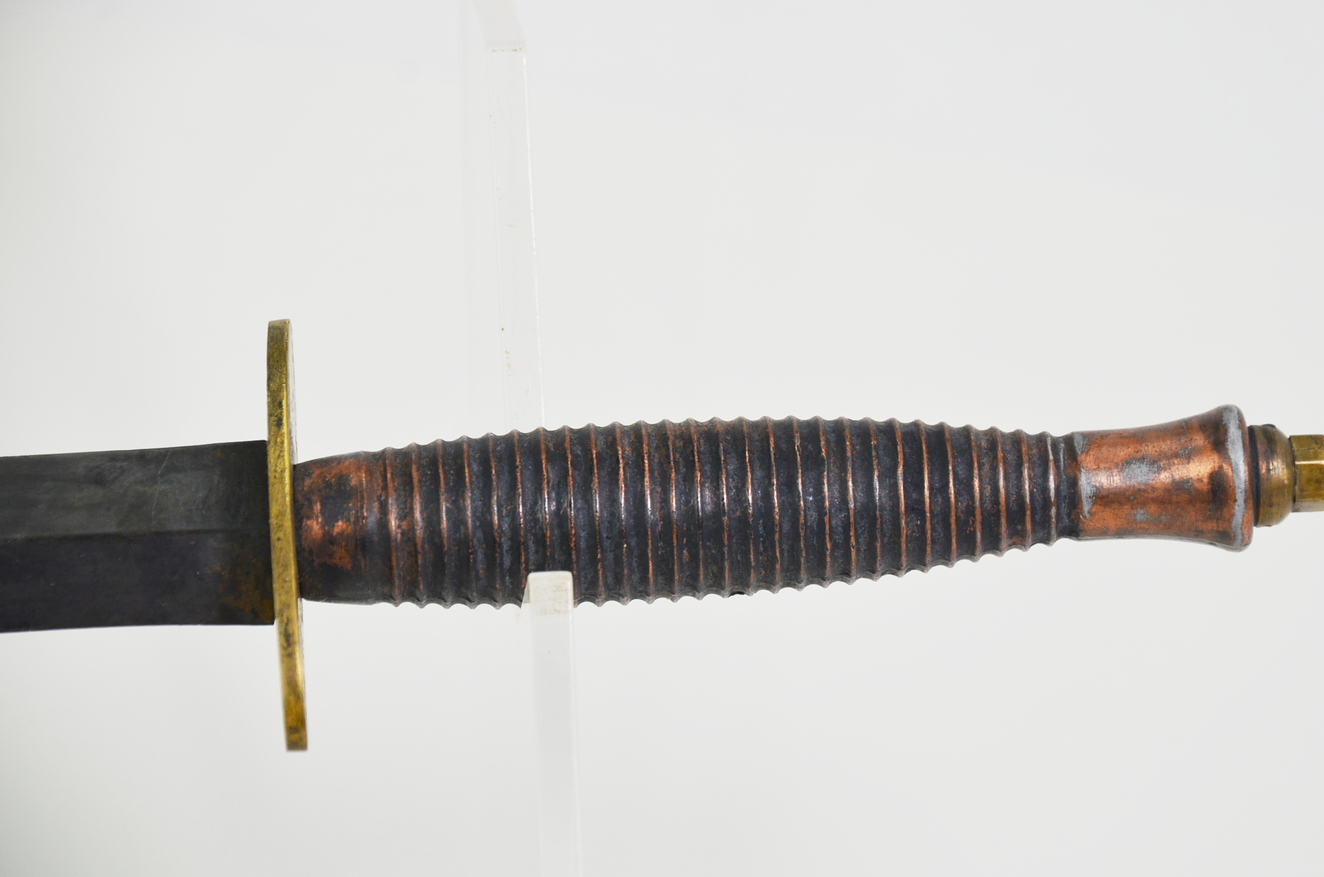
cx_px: 742
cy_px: 443
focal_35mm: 229
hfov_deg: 9.0
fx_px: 8389
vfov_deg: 6.0
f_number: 5.6
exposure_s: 1/250
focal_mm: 135
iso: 450
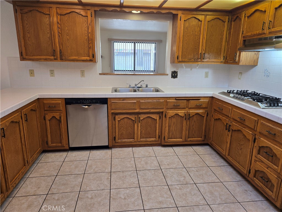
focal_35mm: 23
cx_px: 141
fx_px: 187
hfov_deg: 73.9
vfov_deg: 58.9
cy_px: 106
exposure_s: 1/120
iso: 100
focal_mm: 5.4
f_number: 1.8
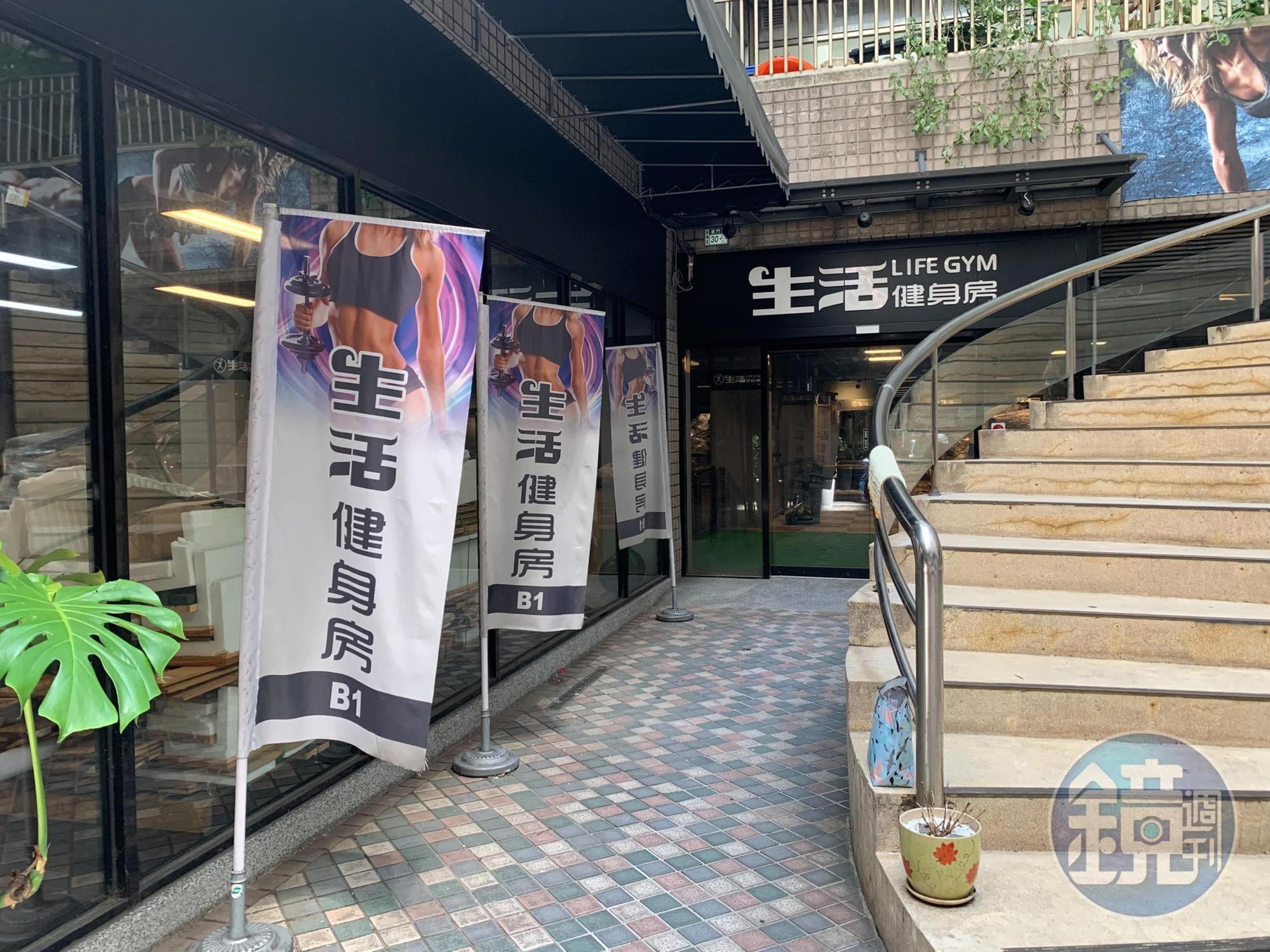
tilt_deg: -2.1
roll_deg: +2.0
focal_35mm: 26
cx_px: 635
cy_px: 476
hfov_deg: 67.3
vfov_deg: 53.1
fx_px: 954
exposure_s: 1/121
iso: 100
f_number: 1.8
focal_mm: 4.25
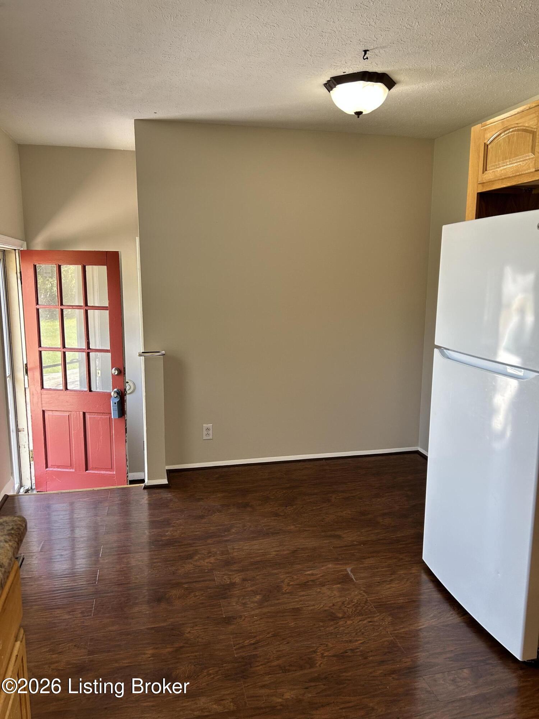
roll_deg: -0.2
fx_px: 540
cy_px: 360
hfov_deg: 53.1
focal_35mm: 26
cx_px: 270
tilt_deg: -8.5
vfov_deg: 67.3
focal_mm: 5.7
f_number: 1.5
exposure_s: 1/120
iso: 100
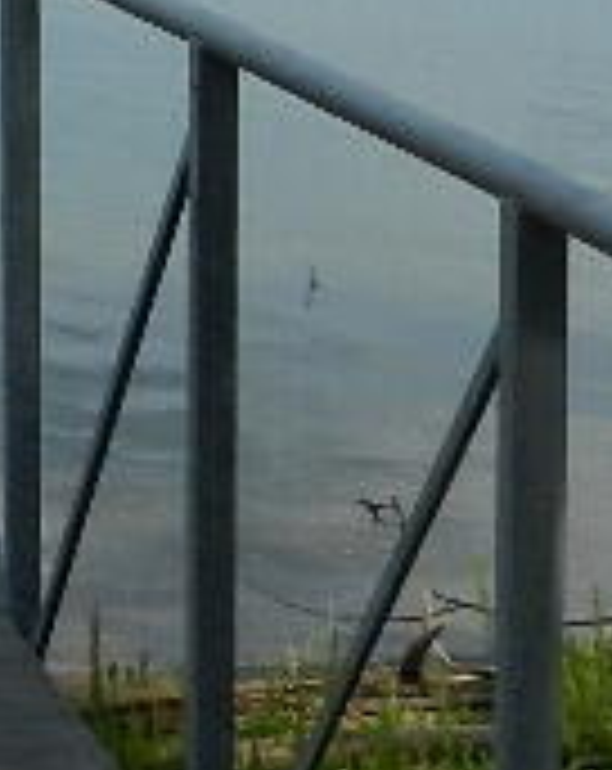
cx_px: -770
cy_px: -419
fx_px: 3863
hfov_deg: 8.4
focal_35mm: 170
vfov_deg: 10.9
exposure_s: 1/1600
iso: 160
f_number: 3.6
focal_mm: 5.1
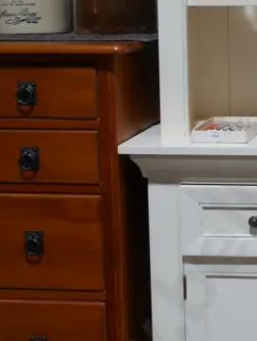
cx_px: 339
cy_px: 98
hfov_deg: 17.1
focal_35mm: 81
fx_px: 801
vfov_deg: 23.9
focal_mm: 14
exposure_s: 1/80
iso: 200
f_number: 3.5
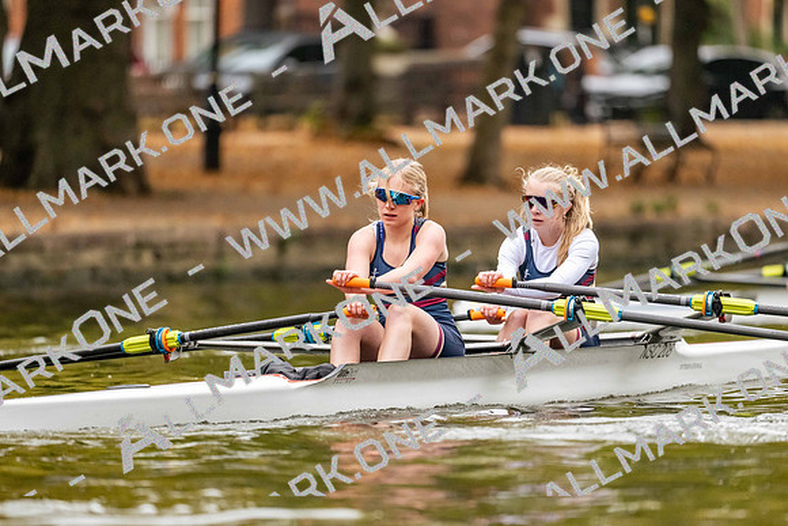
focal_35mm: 400
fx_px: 8757
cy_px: 263
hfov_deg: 5.2
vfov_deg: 3.4
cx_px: 394
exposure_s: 1/2000
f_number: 4.5
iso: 4500
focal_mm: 400
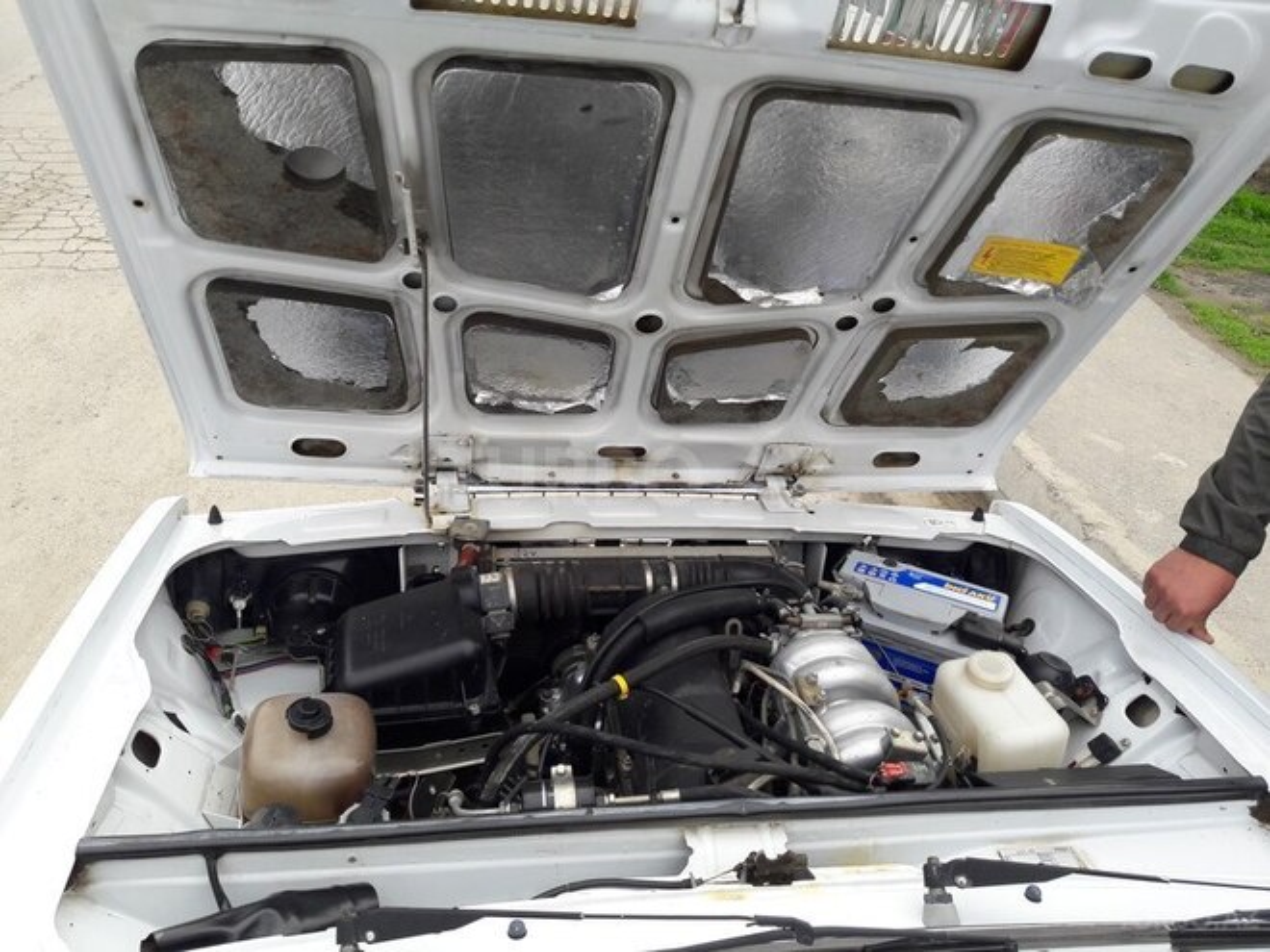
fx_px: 1027
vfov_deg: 49.7
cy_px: 476
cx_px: 635
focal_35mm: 28
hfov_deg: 63.4
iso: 40
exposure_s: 1/633
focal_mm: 3.7
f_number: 1.9
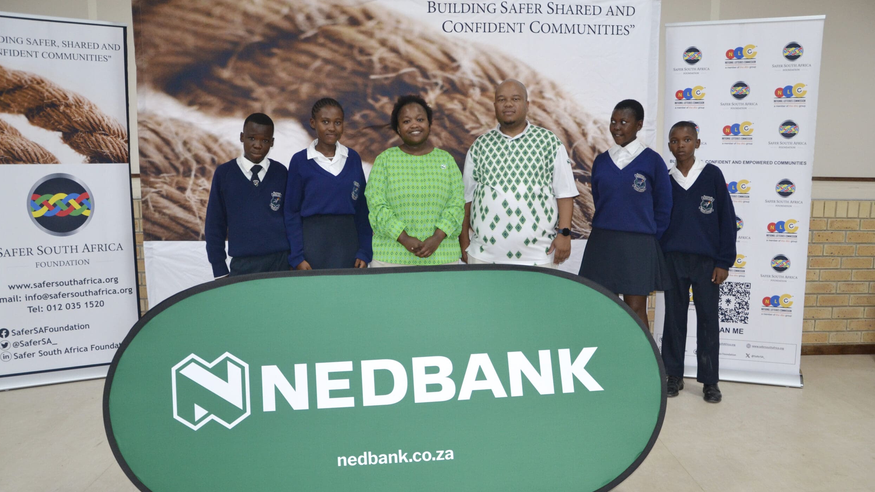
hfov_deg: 66.1
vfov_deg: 40.1
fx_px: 673
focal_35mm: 29
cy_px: 276
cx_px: 427
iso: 1000
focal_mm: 18
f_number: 3.5
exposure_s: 1/60
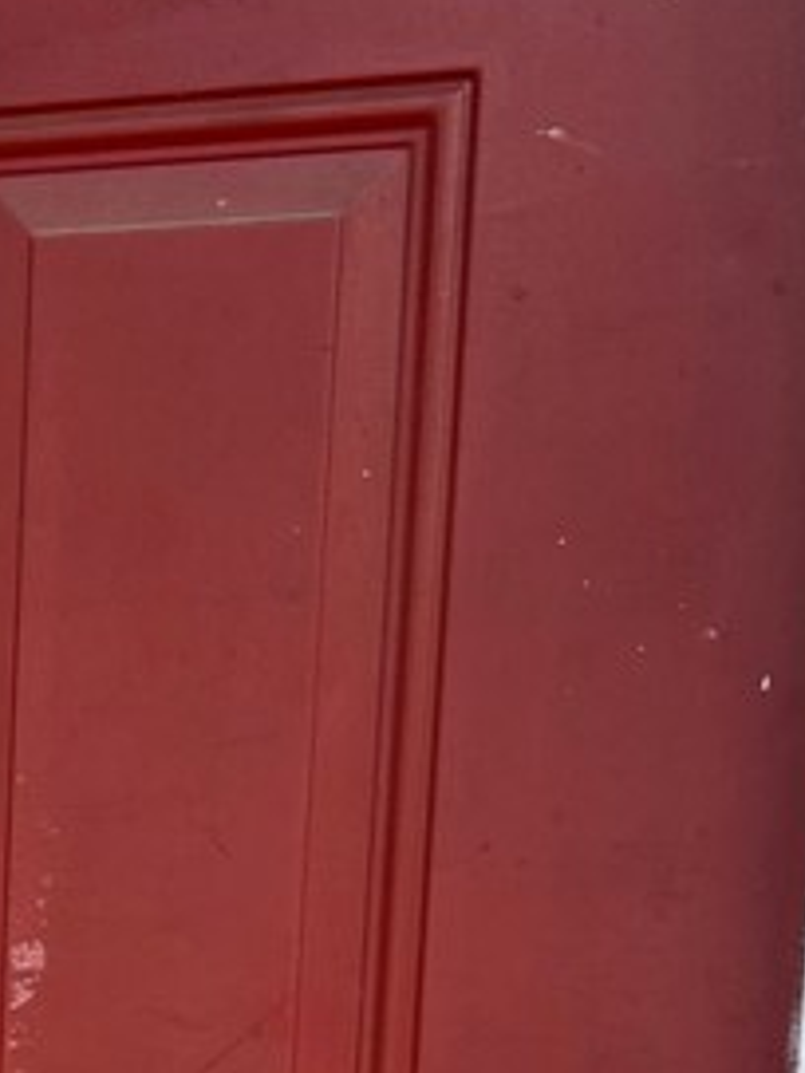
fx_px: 3039
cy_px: 1337
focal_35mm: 98
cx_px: -426
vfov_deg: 18.8
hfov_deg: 14.1
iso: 50
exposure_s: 1/327
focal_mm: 5.7
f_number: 1.5
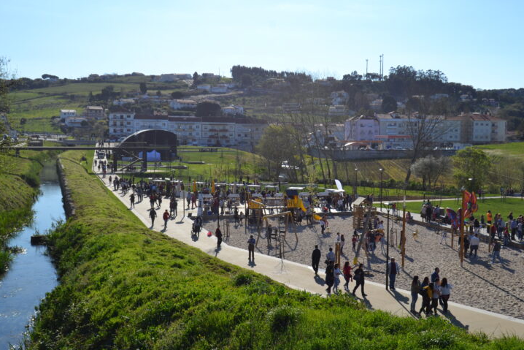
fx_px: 684
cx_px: 272
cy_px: 182
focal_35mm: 47
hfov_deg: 41.9
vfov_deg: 28.7
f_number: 8
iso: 100
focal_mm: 30
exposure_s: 1/250
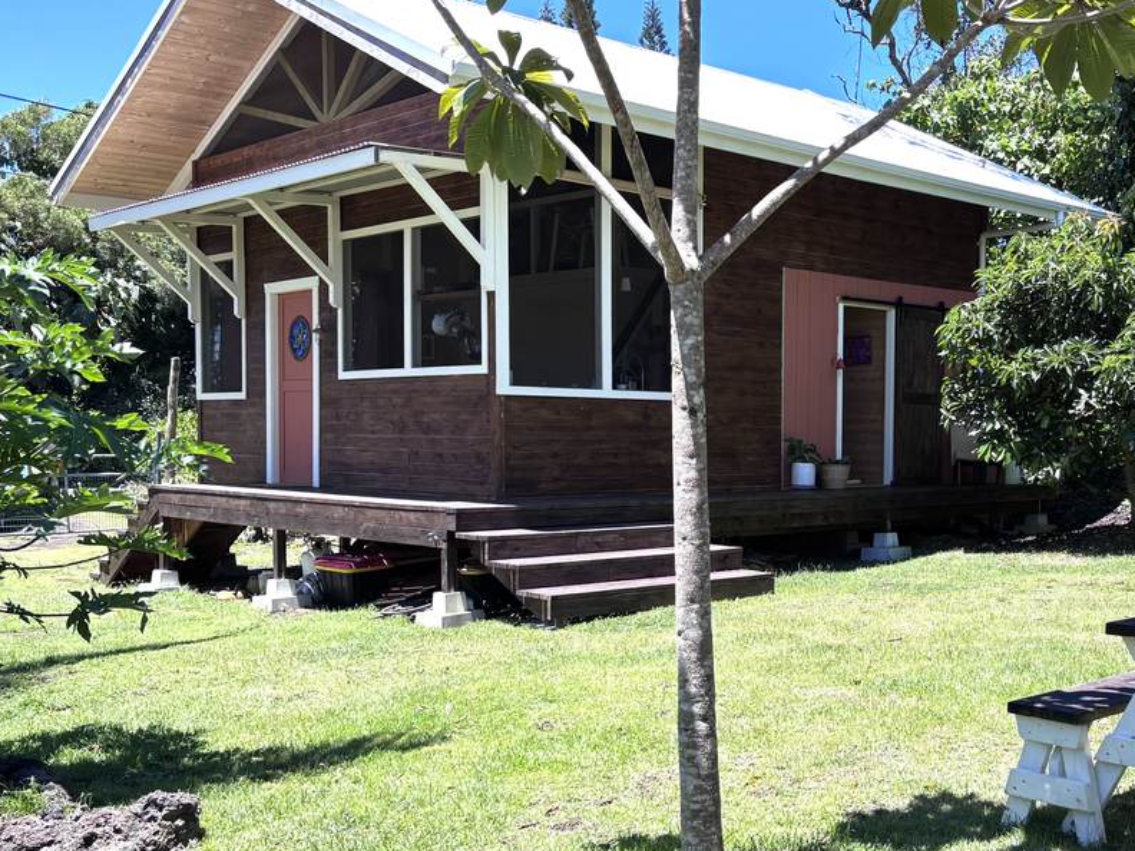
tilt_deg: -3.1
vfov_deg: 34.2
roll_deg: -0.5
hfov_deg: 43.7
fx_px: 1377
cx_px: 813
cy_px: 523
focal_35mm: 42
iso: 50
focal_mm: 5.96
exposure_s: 1/1178
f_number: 1.6
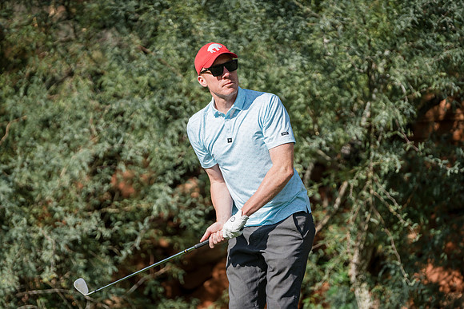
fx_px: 2037
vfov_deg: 8.7
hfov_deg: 13.0
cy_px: 154
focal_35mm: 158
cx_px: 232
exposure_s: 1/5000
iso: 500
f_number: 2.8
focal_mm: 158
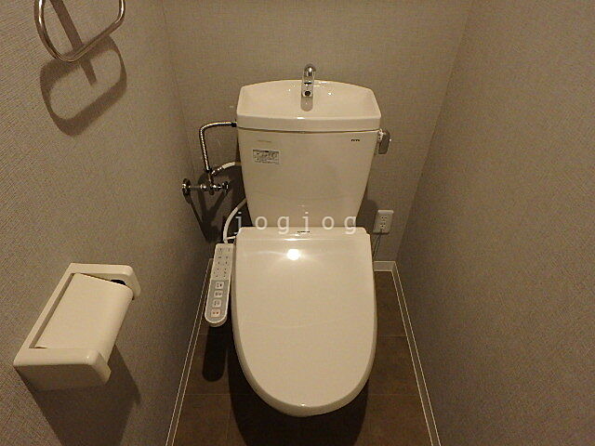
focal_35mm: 21
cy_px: 223
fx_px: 361
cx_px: 298
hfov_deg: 79.0
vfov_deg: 63.4
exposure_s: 1/30
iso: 500
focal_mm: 3.7
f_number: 3.5
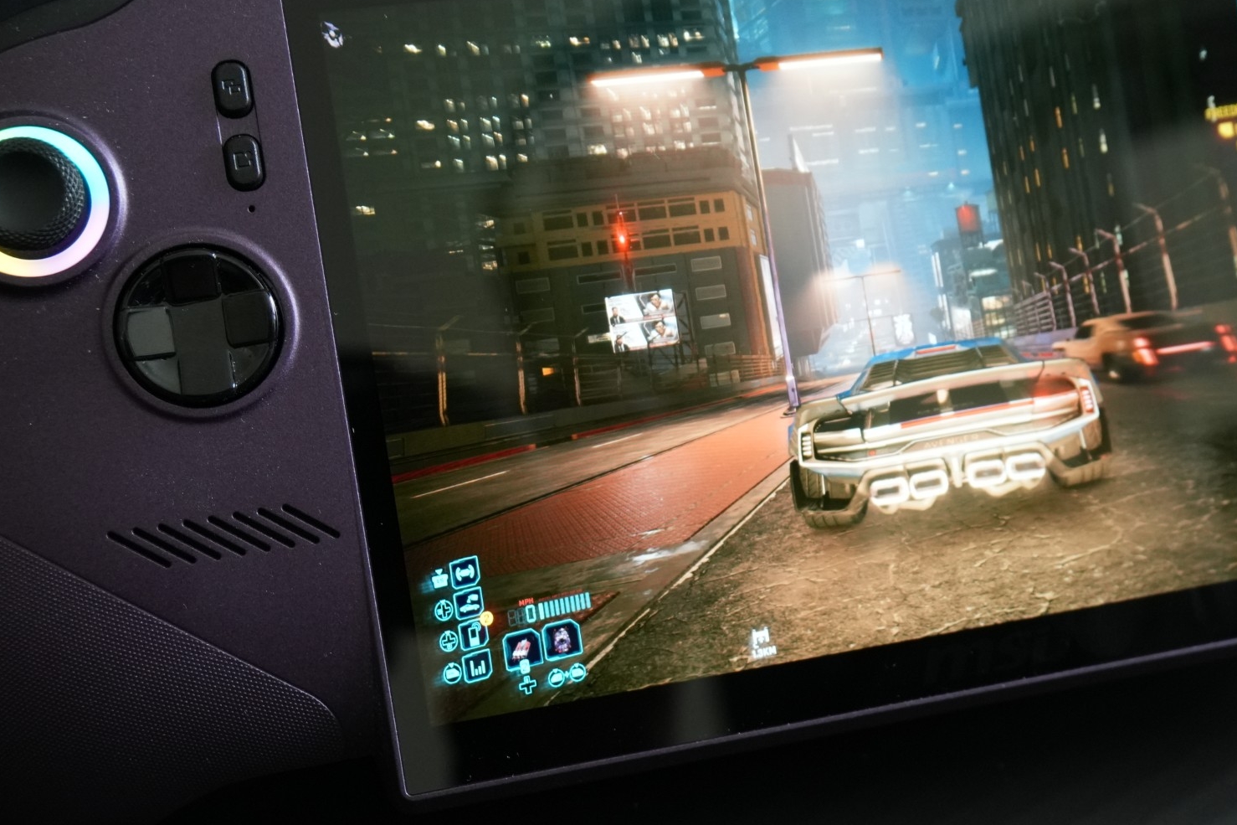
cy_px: 410
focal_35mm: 57
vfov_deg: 23.8
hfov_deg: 34.7
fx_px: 1958
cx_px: 844
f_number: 4
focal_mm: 26
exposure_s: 1/60
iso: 1250
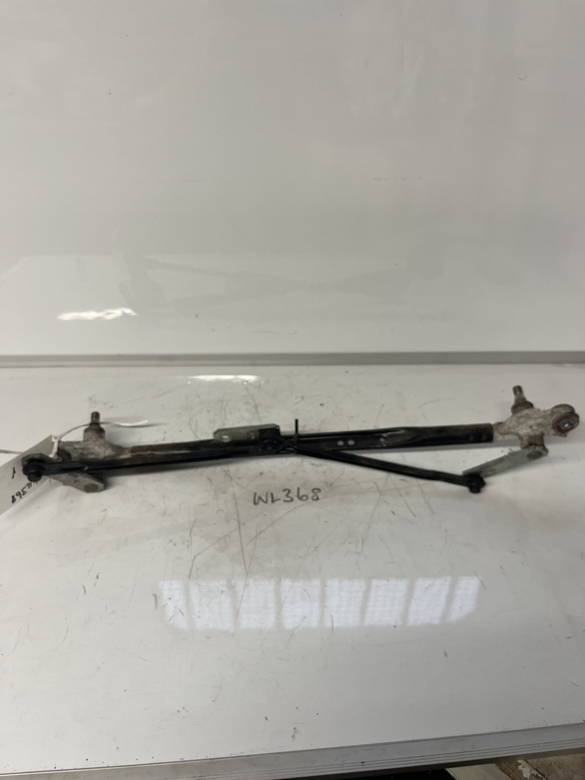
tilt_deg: -36.8
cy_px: 390
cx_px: 292
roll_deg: -1.6
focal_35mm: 26
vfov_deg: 67.3
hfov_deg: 53.1
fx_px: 586
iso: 64
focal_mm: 5.1
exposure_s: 1/100
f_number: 1.6
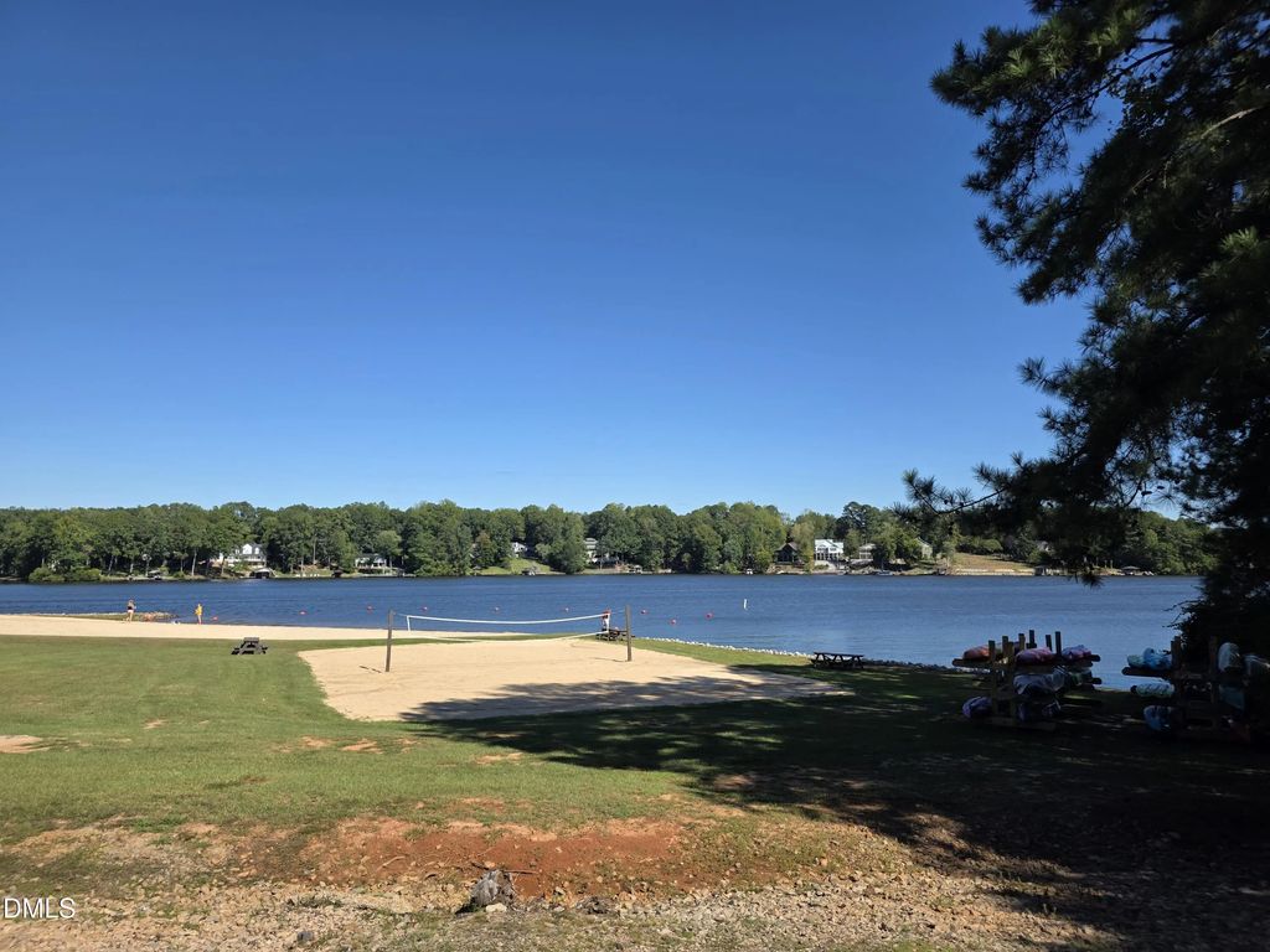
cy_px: 476
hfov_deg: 73.9
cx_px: 635
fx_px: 844
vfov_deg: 58.9
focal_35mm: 23
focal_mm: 6.3
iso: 80
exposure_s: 1/5447
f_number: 1.7
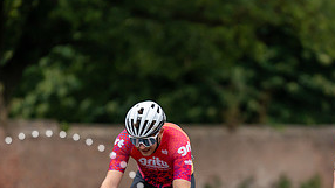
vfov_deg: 3.2
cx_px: 231
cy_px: 180
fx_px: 3394
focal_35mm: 382
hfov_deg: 5.6
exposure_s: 1/800
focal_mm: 180
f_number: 2.8
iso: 1000
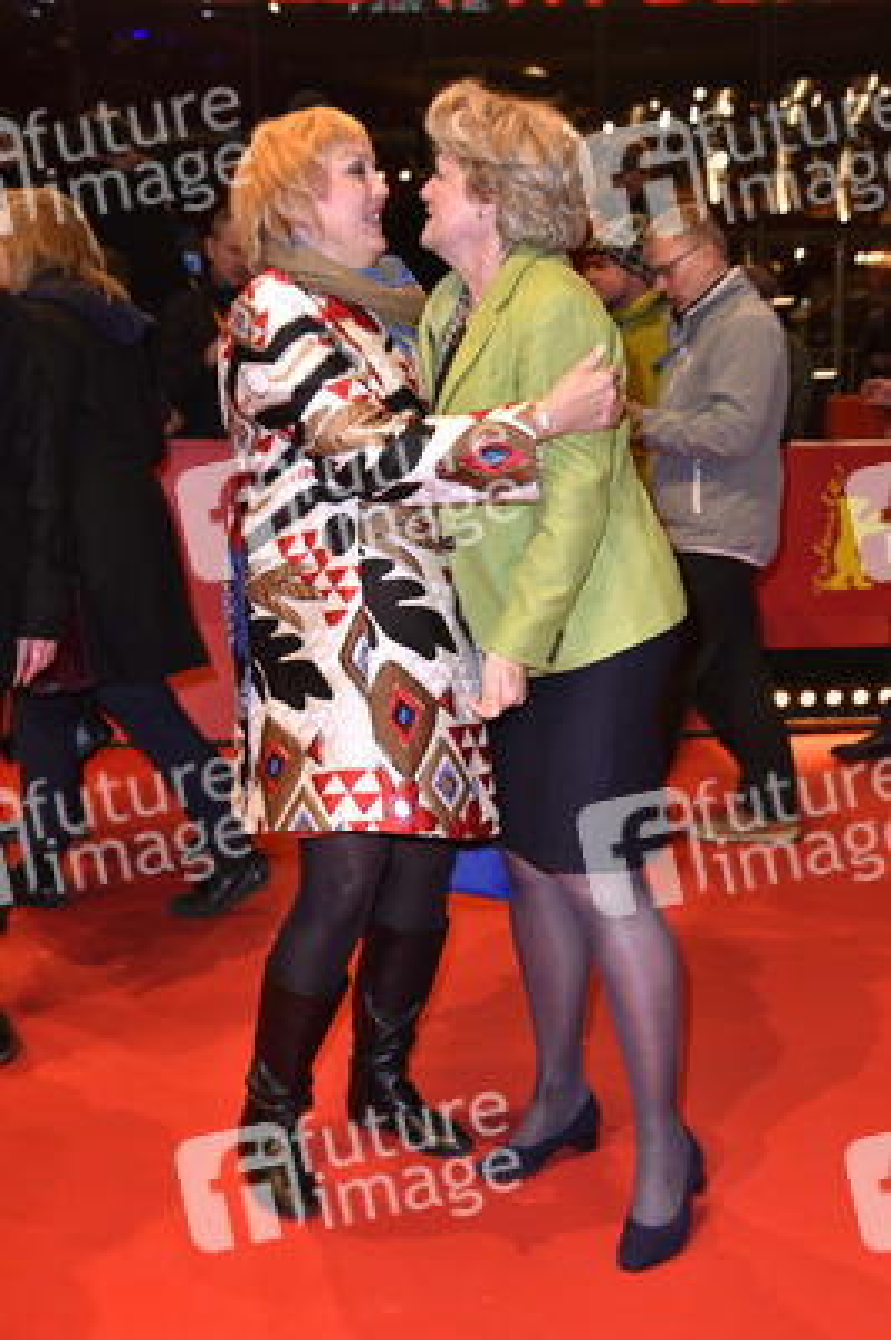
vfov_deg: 39.6
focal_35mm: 50
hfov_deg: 26.9
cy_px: 670
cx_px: 446
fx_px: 1859
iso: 400
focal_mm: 50
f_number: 5.6
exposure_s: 1/80
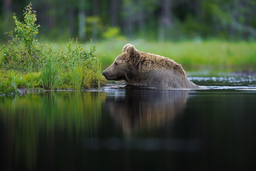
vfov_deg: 3.4
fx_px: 2844
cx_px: 128
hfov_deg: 5.2
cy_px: 86
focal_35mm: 400
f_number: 2.8
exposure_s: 1/2000
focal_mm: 400
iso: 800
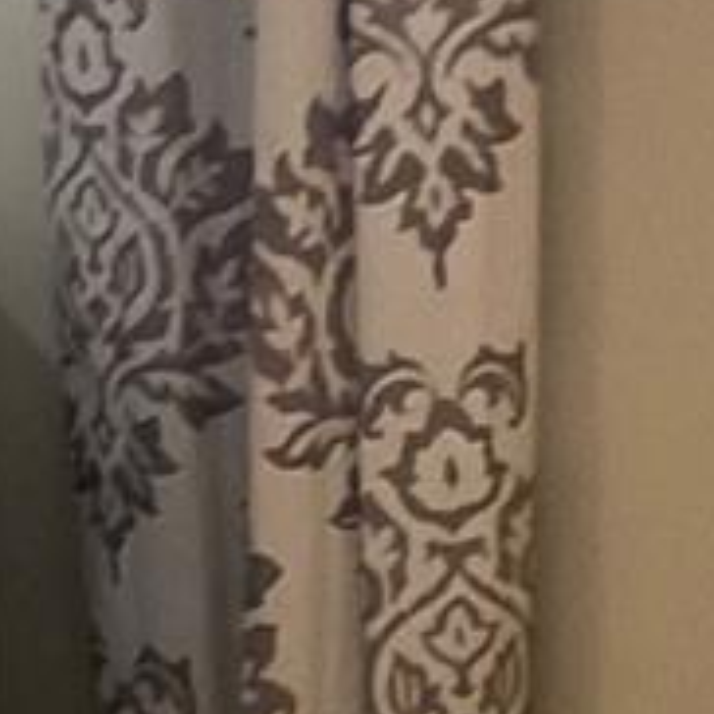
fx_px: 3944
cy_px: 663
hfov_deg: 9.7
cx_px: -706
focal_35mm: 169
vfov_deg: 10.3
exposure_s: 1/30
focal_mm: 3
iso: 320
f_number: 1.8
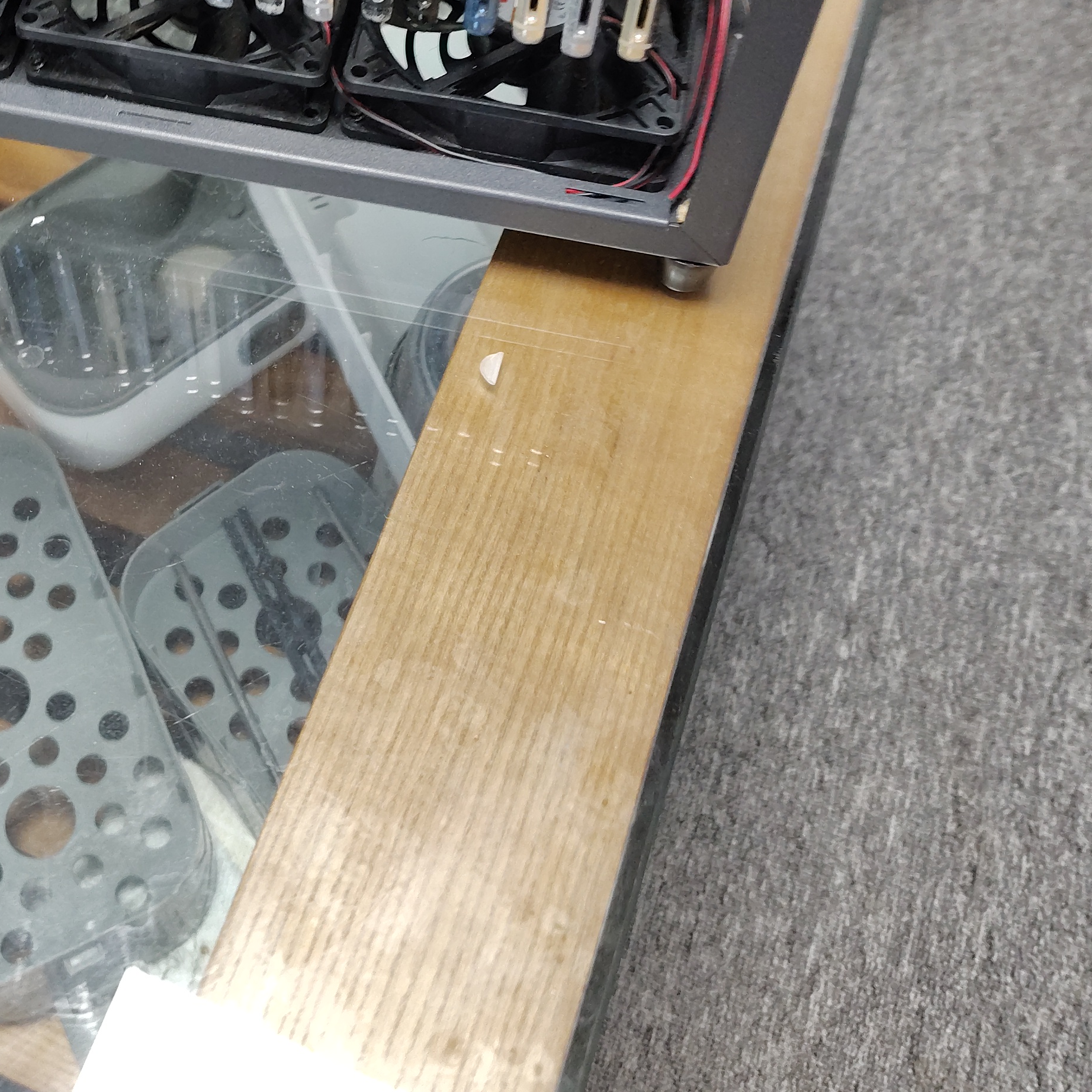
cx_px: 207
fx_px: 1677
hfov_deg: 34.8
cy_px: 239
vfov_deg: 35.1
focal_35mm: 47
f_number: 1.8
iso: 819
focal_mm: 5.56
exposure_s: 1/50
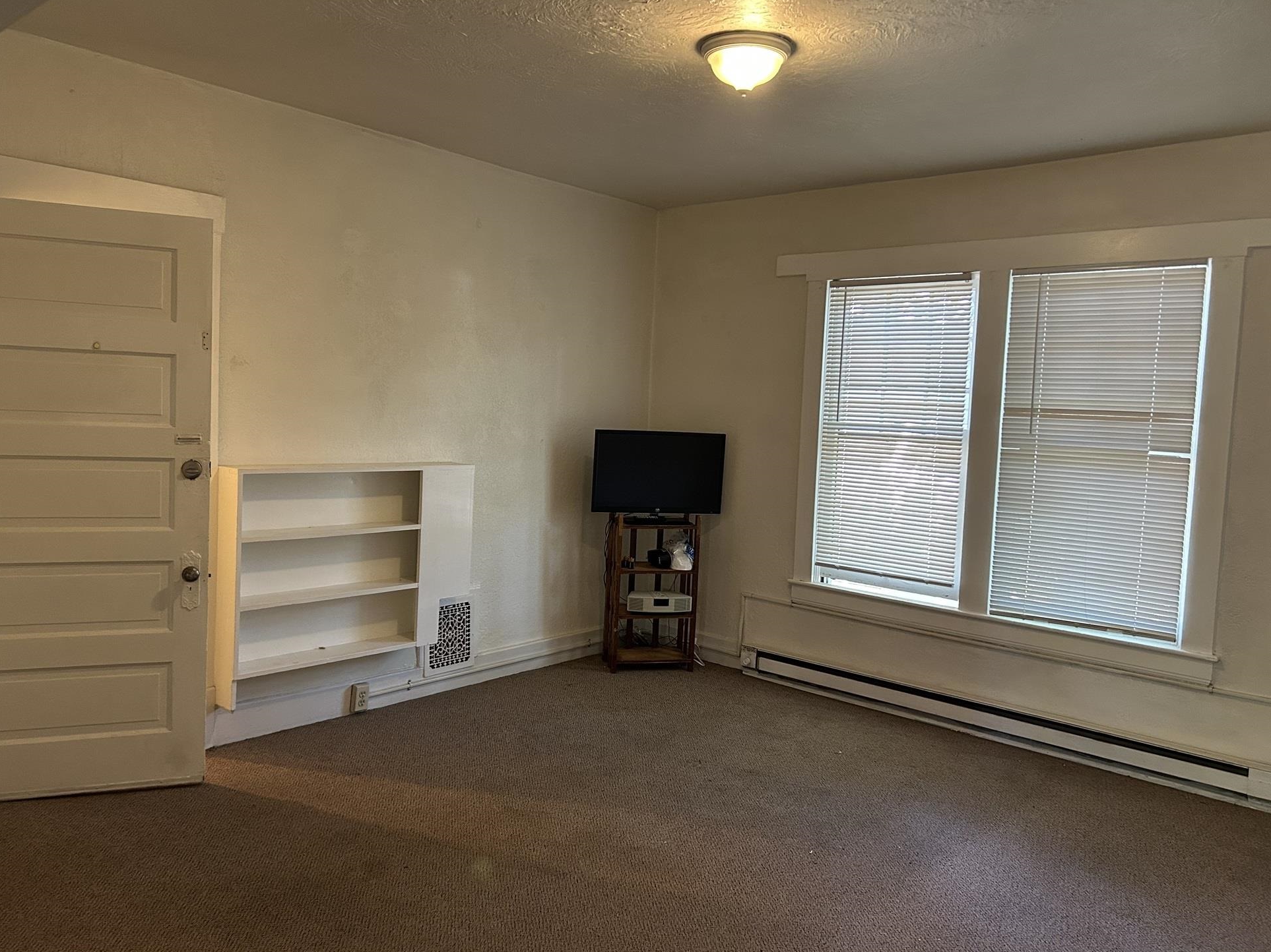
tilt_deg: -4.0
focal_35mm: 27
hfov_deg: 65.3
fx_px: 991
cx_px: 614
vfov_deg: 51.3
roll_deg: -2.3
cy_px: 469
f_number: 1.5
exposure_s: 1/60
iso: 400
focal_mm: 5.7
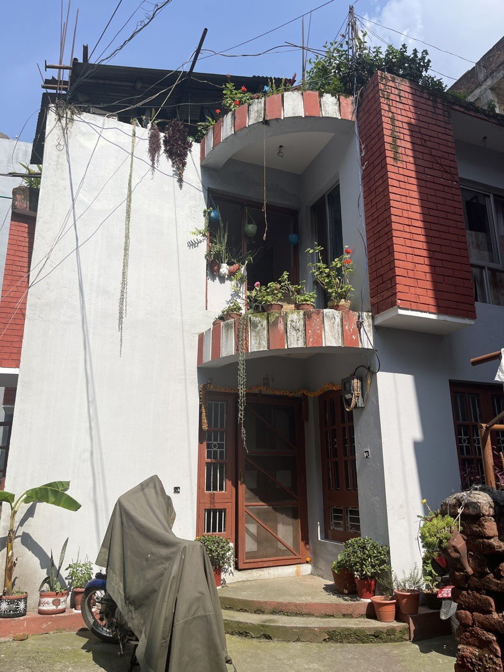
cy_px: 336
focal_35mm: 26
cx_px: 252
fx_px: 505
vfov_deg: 67.3
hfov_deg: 53.1
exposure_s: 1/4016
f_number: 1.6
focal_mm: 5.1
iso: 50
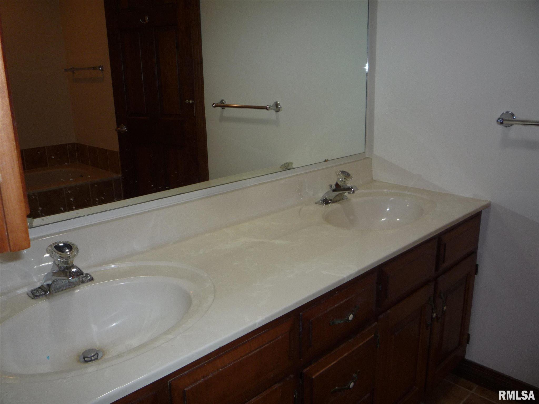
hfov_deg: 60.0
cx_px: 270
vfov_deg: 46.8
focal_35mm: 30
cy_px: 202
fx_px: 467
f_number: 3.3
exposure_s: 1/30
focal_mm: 5.2
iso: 100
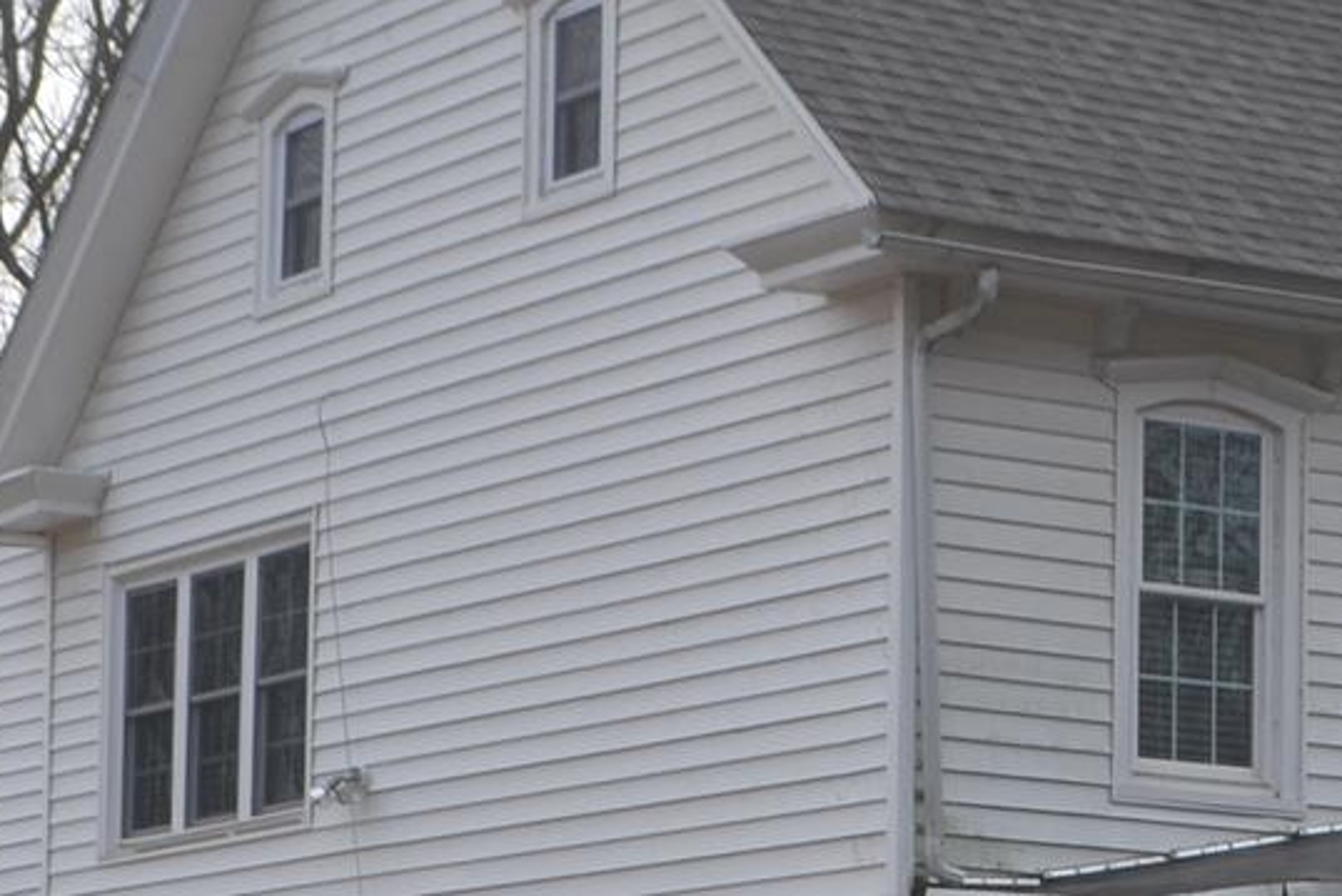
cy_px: 942
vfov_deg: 9.9
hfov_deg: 14.9
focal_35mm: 137
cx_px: 980
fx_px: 5108
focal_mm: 24
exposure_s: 1/250
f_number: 8
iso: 100
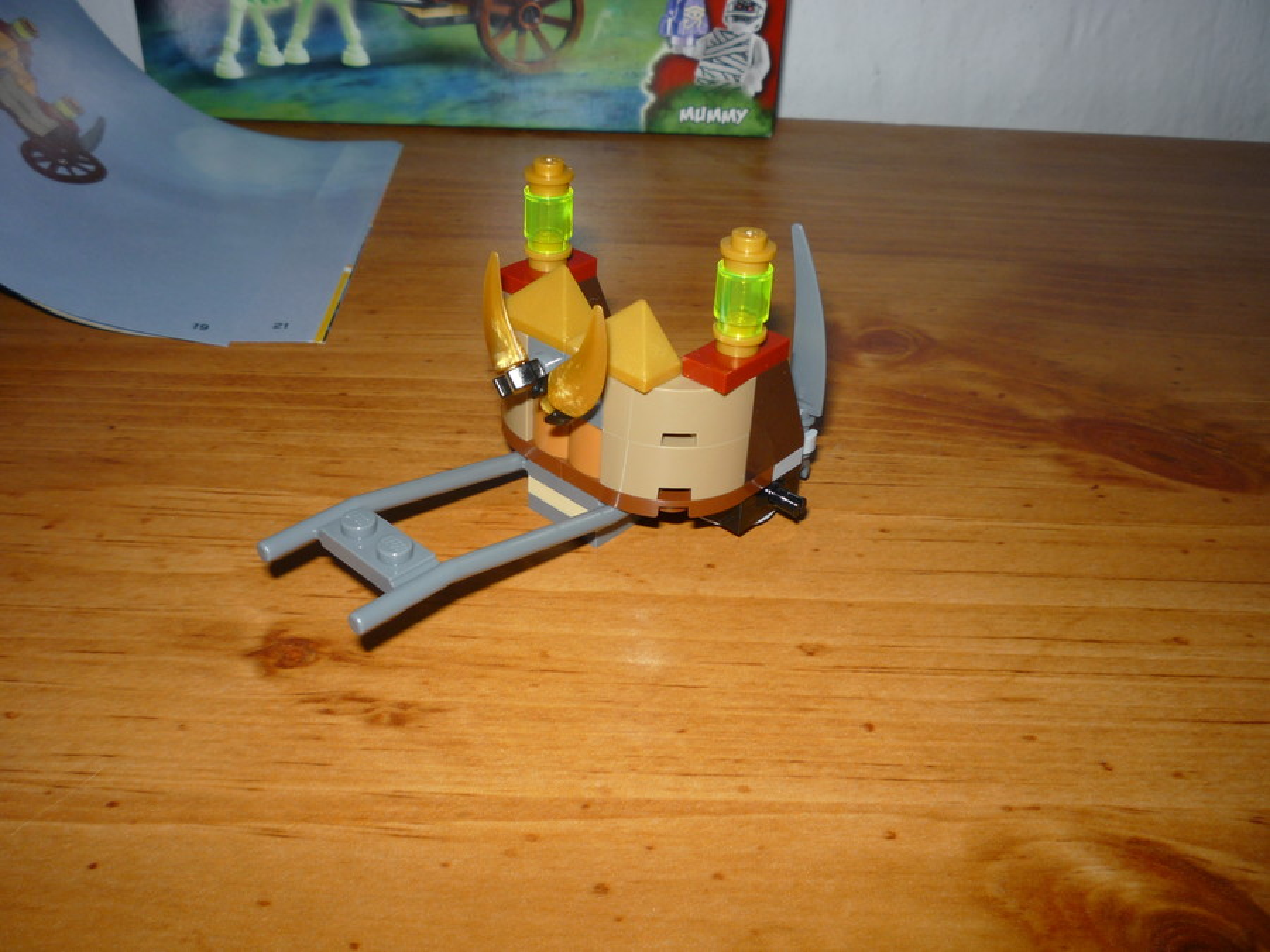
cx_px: 635
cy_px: 476
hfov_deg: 56.8
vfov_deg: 44.2
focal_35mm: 32
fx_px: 1174
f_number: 4
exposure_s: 1/30
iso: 100
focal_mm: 5.2
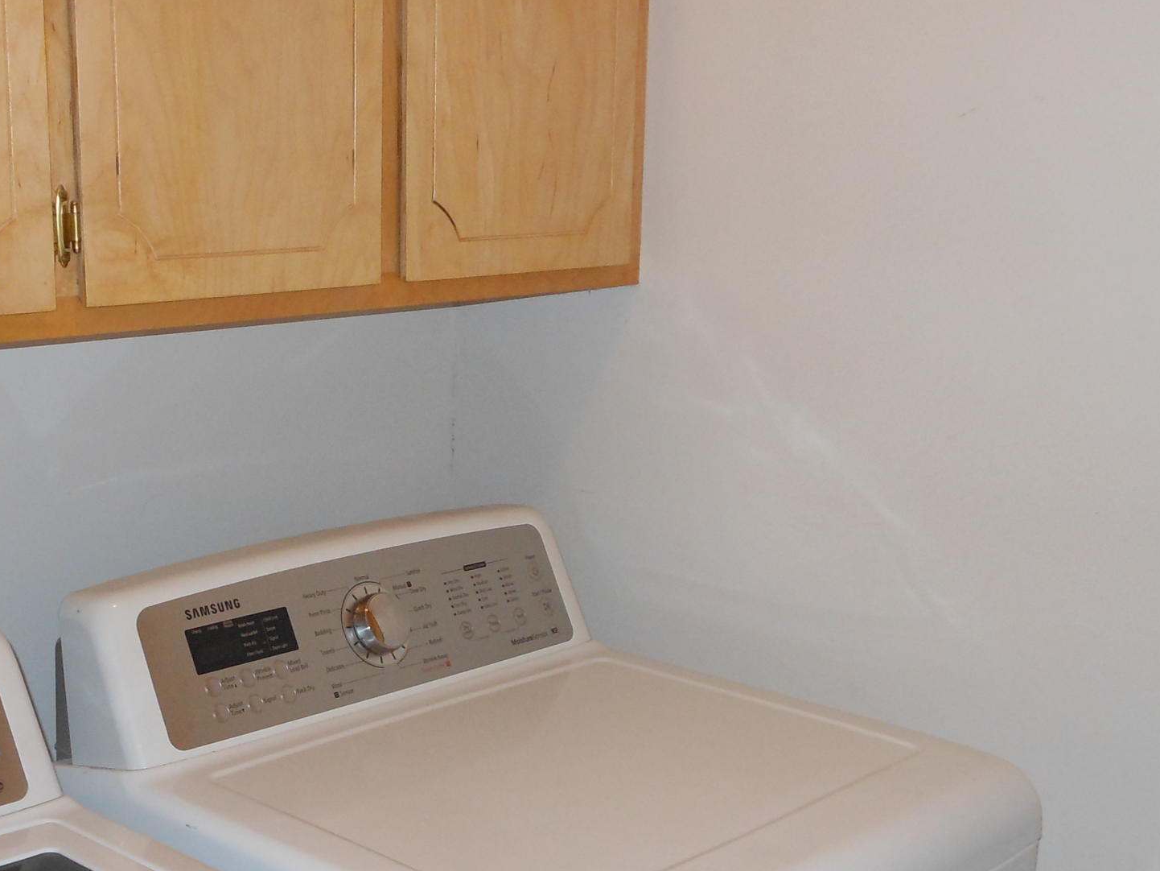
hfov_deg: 36.1
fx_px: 1743
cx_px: 311
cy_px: 502
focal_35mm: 52
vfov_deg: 28.0
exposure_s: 1/25
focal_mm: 4.5
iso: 200
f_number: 3.2
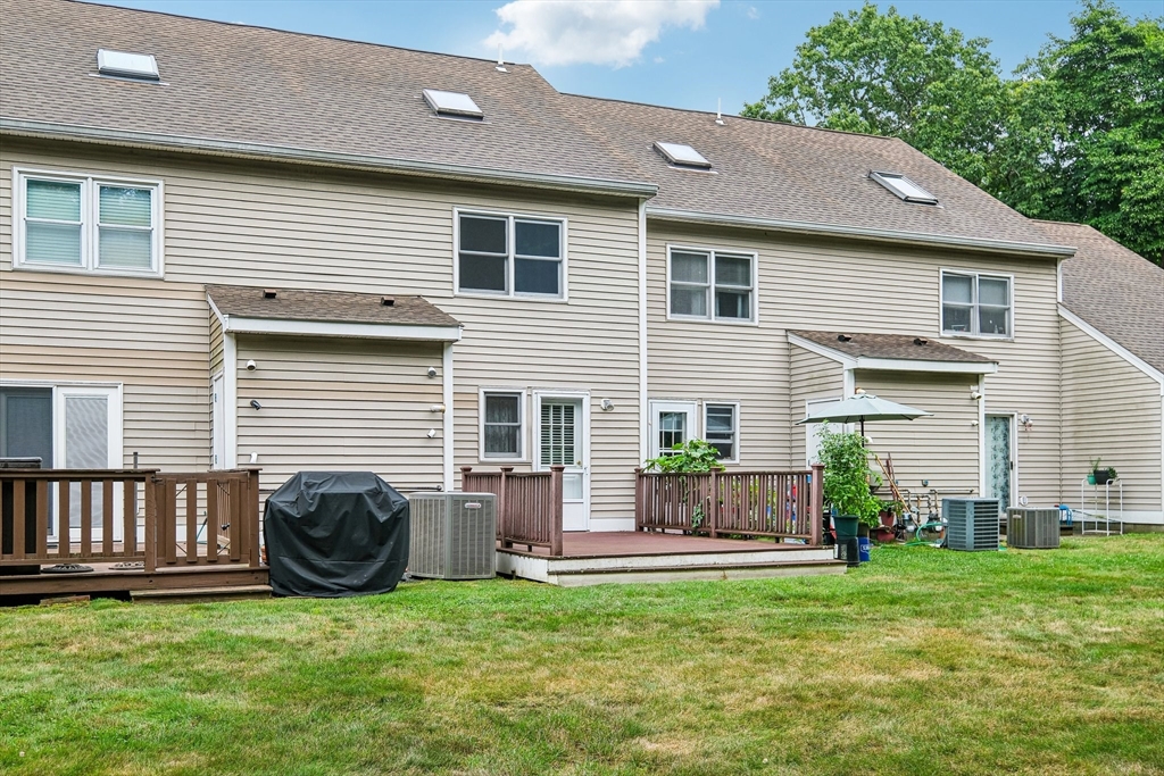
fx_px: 1164
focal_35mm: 36
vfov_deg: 36.9
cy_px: 388
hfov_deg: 53.1
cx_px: 582
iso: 200
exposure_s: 1/220
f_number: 5.6
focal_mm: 24
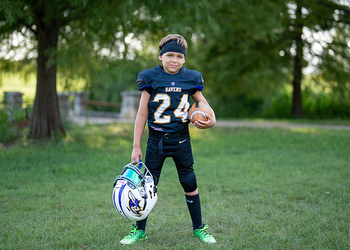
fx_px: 617
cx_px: 177
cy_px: 106
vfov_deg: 22.9
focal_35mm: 62
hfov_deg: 31.7
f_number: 1.2
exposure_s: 1/1000
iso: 100
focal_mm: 50
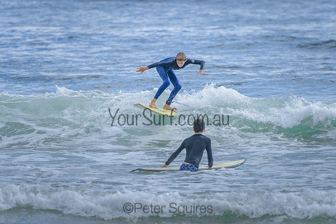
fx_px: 4577
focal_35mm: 490
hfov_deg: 4.2
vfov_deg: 2.8
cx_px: 178
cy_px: 87
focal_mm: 400
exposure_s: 1/1600
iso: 180
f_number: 5.6
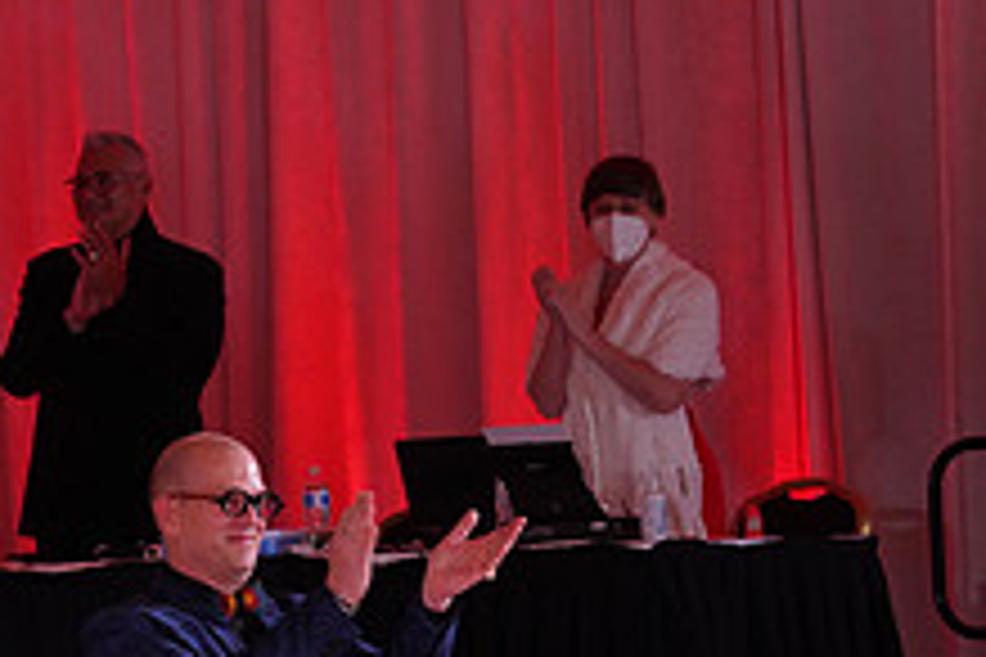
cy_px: 853
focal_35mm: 278
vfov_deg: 4.9
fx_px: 7614
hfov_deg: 7.4
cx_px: -108
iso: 1600
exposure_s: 1/200
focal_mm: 105
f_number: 5.6
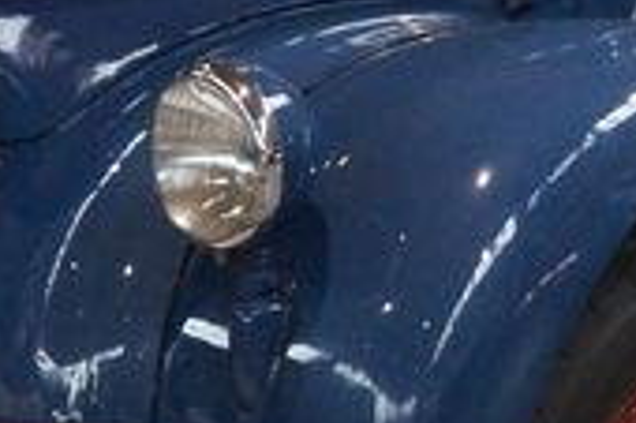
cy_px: 26
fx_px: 2983
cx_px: 651
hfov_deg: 12.0
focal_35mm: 169
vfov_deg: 8.1
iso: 2500
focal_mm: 24
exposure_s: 1/160
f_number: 4
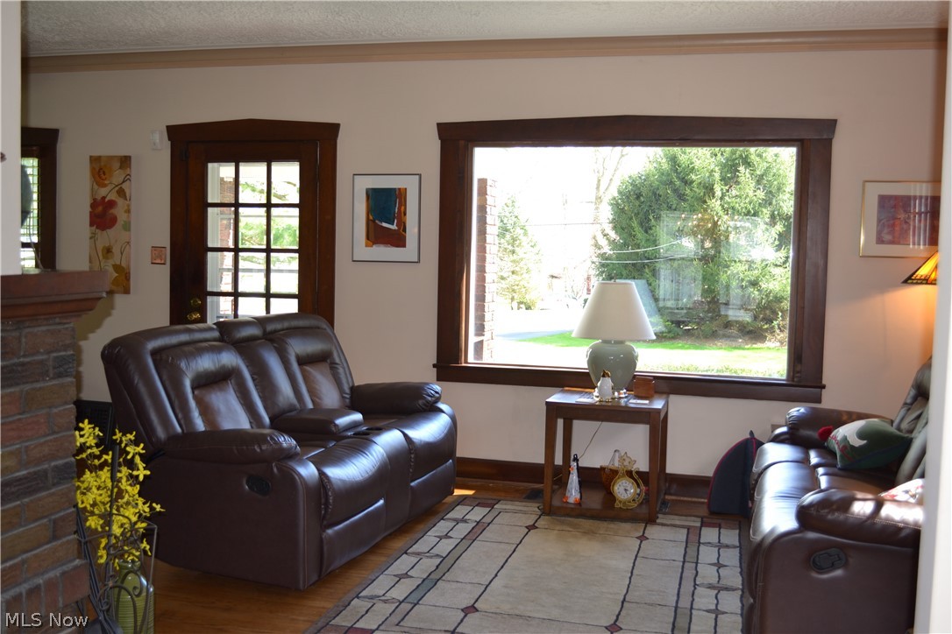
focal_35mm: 36
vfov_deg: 36.9
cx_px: 476
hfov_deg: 53.1
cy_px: 317
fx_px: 952
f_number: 4
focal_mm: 24
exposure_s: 1/30
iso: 140
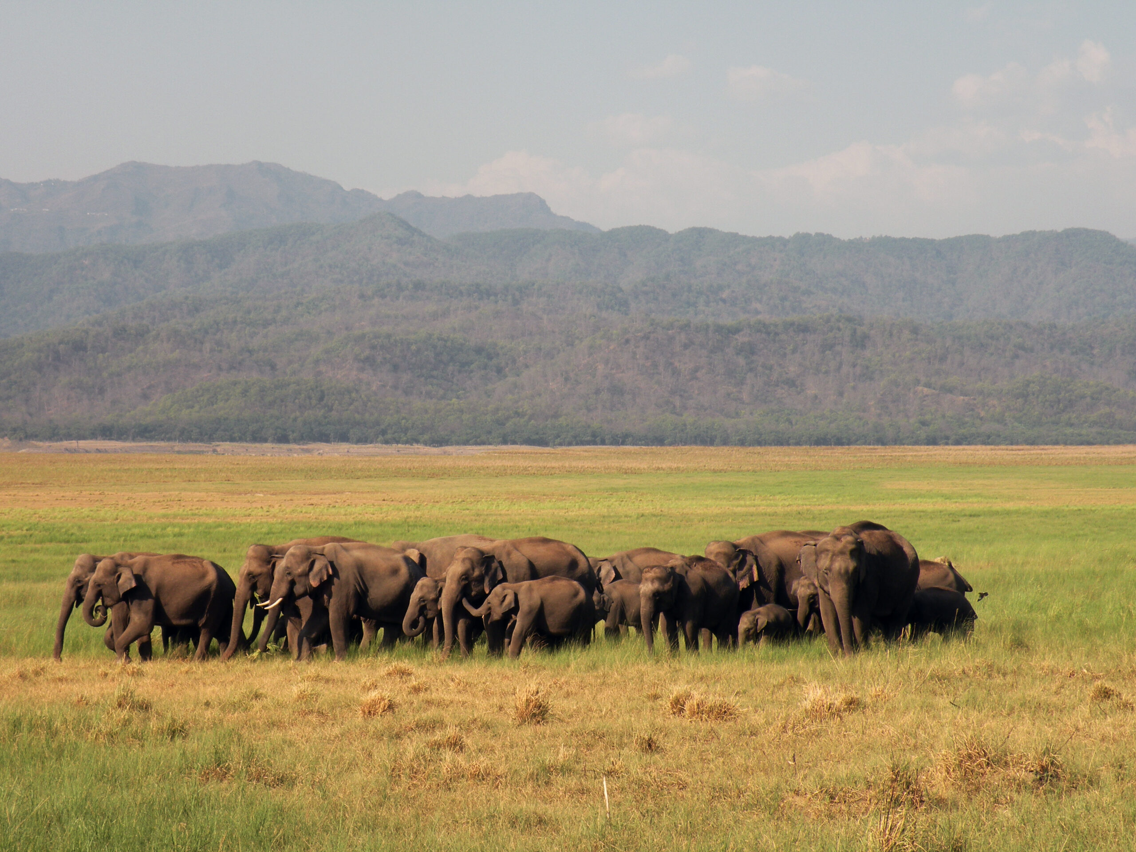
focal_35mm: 101
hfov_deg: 19.4
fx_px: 3315
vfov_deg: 14.6
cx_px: 568
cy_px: 426
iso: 64
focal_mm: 17.9
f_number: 5.6
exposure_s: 1/212
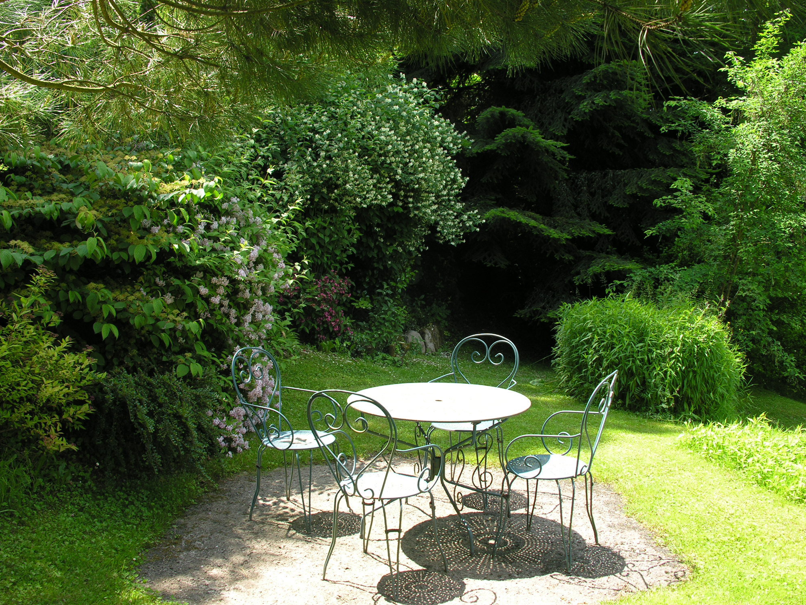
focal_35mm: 36
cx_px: 398
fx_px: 838
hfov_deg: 51.4
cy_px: 306
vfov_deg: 39.7
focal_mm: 8.9
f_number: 4
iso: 50
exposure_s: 1/93.6
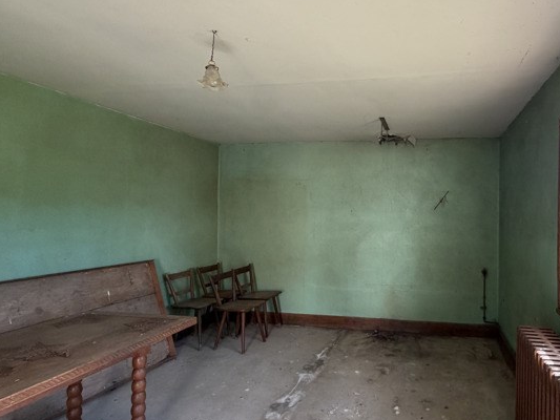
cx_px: 381
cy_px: 211
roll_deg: +0.4
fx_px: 340
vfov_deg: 63.5
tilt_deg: +1.0
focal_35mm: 21
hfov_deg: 76.0
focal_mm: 2.22
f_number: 2.2
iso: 200
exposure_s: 1/121
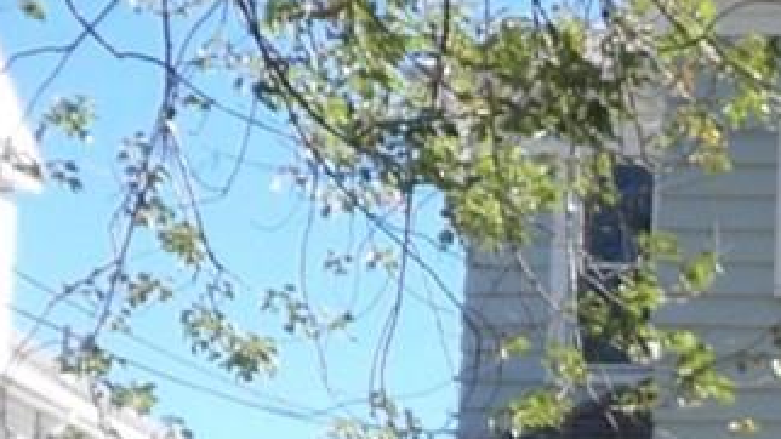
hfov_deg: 14.8
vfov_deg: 8.8
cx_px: 1181
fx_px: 2795
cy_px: 563
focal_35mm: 135
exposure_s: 1/160
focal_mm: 6.4
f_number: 3.9
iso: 50
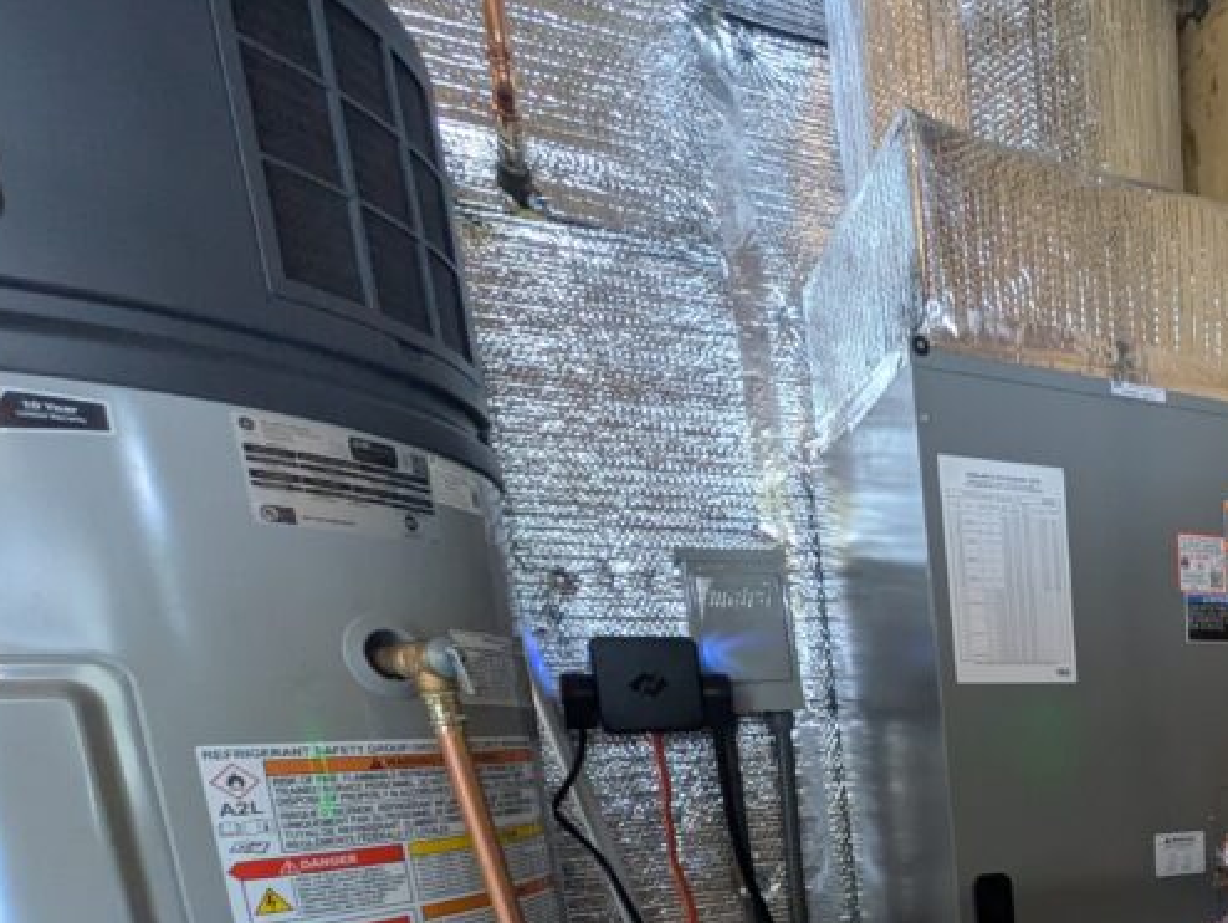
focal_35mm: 29
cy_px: 907
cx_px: 1221
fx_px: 1029
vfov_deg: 42.3
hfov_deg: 50.3
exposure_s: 1/30
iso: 270
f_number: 2.2
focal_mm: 1.83
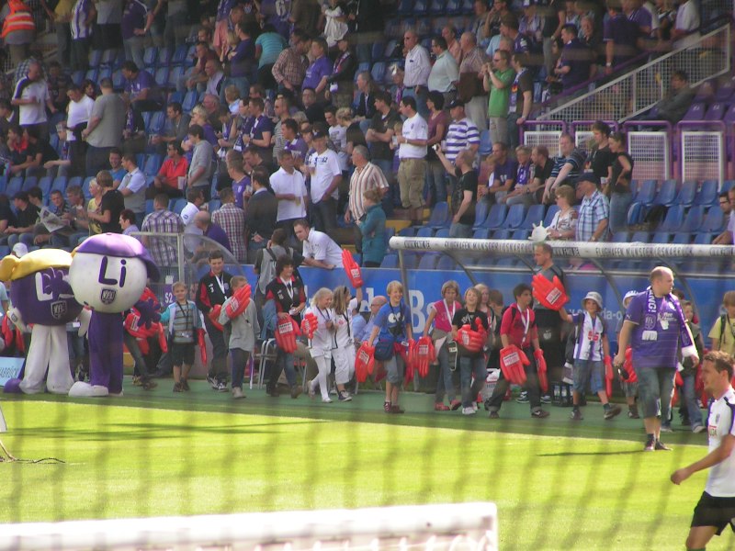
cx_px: 368
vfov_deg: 4.4
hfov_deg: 5.8
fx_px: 7219
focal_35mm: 340
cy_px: 276
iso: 50
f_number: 3.5
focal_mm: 52
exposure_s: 1/400
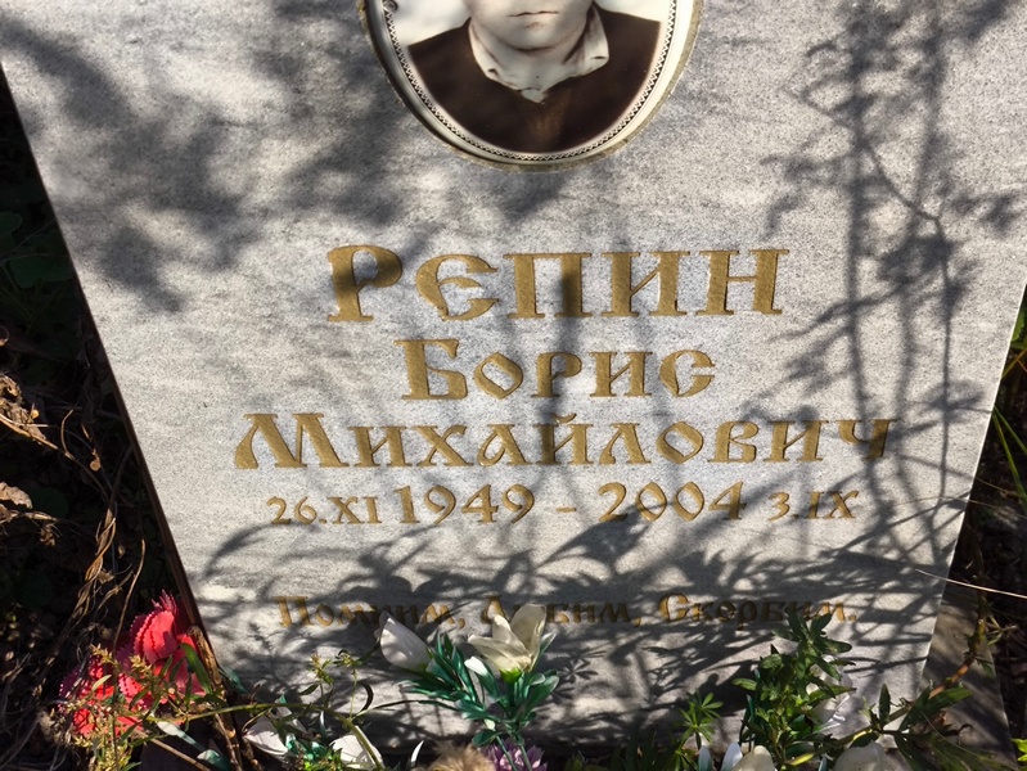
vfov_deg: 29.1
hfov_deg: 38.2
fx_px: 1484
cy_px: 386
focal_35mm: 50
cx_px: 514
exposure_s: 1/901
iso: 50
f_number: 1.7
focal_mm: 4.71
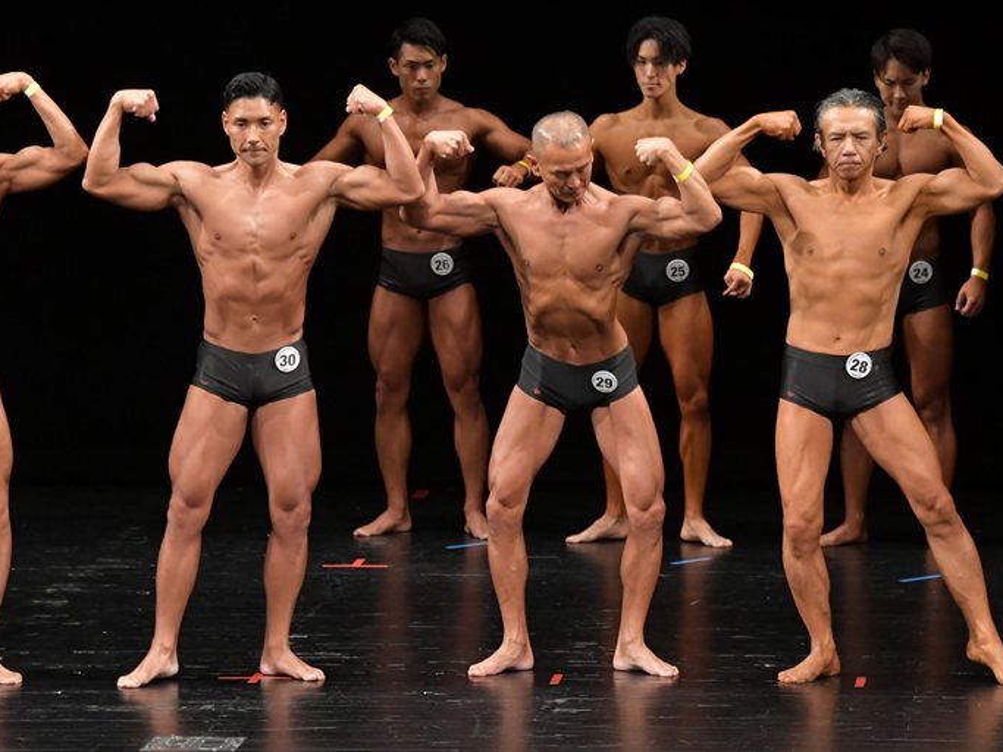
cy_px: 375
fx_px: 8054
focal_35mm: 278
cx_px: 494
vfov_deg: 5.3
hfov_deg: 7.1
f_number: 5.6
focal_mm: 170
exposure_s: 1/400
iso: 3200
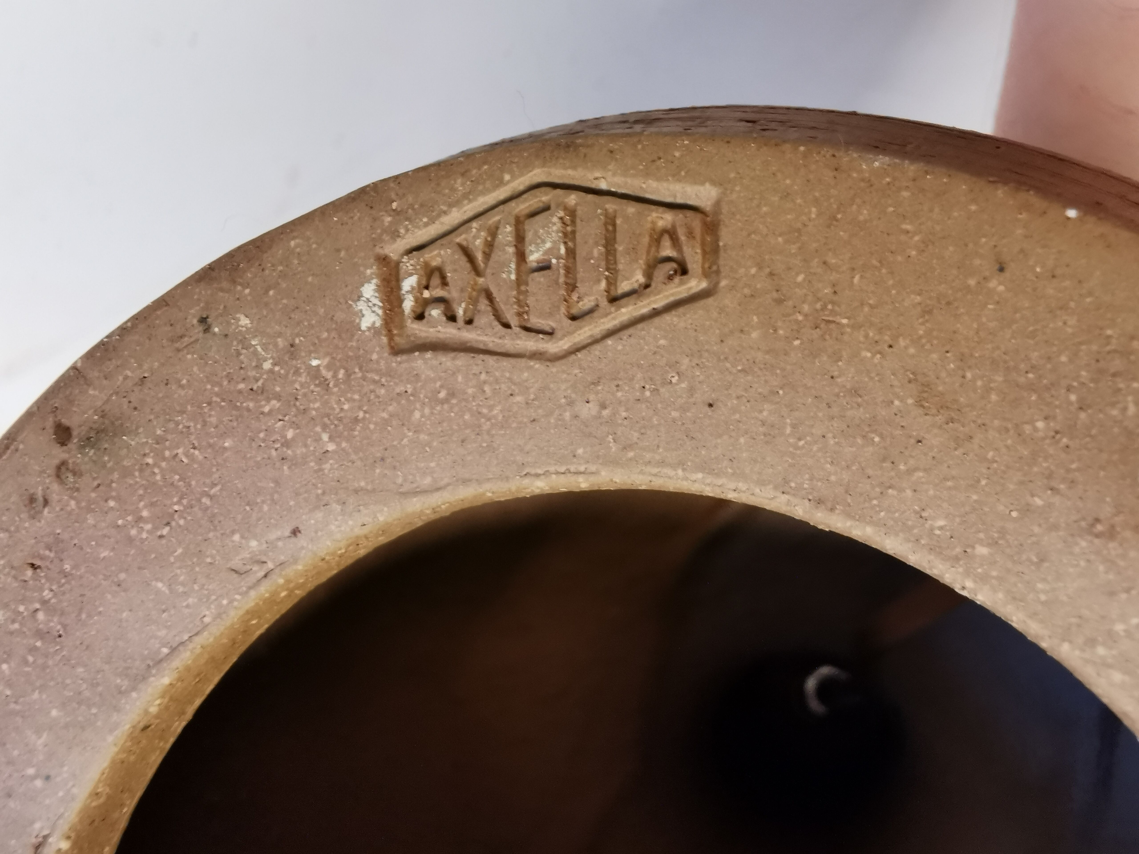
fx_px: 856
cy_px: 427
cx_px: 570
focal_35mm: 26
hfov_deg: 67.3
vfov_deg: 53.1
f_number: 2.2
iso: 250
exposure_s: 1/33.3
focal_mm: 2.35
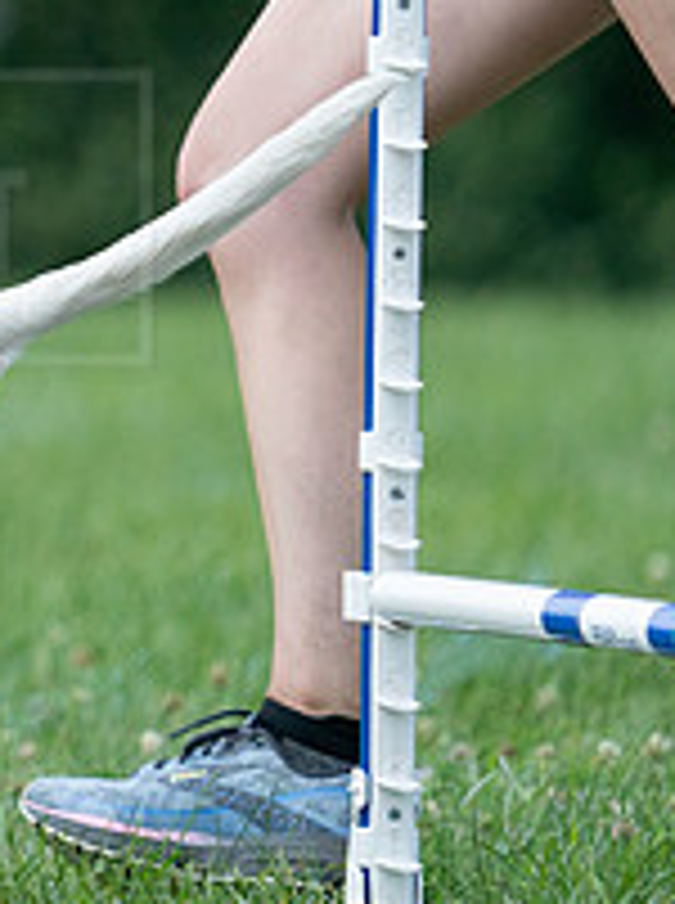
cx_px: -590
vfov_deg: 1.9
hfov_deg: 1.4
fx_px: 27935
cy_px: 295
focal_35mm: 1071
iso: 1250
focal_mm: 385
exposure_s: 1/4000
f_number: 6.3
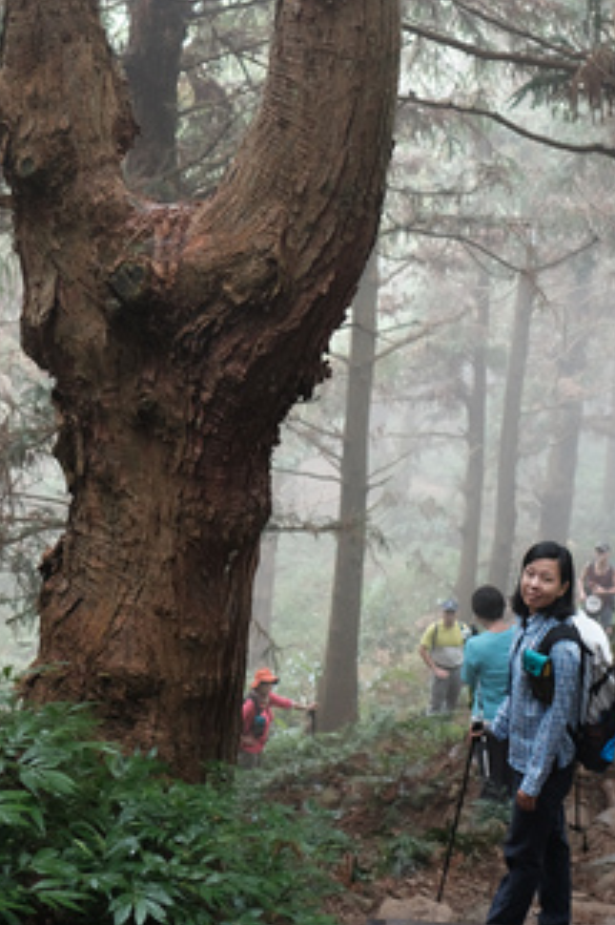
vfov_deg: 29.9
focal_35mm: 65
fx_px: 1667
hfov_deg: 20.9
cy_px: 129
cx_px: 343
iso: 1000
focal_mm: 23
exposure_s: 1/60
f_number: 2
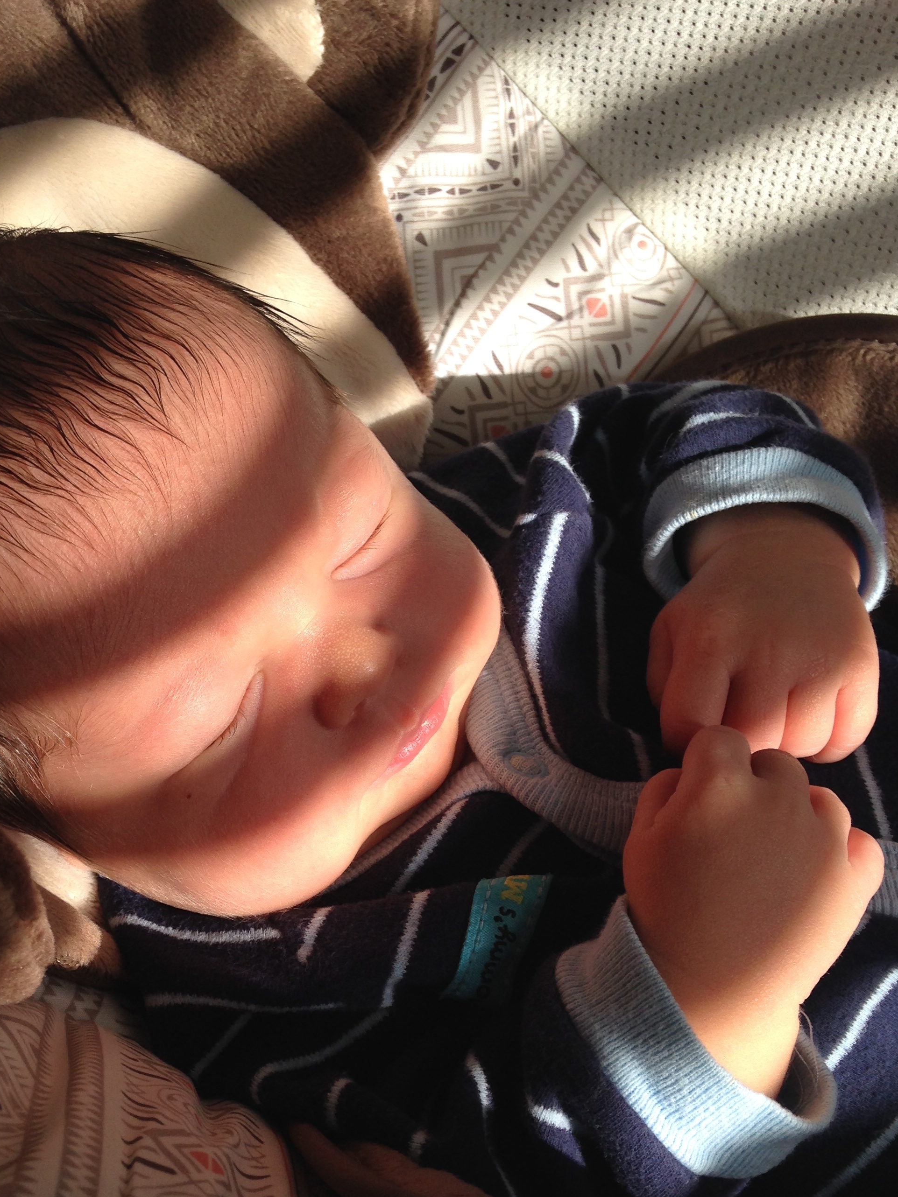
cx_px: 343
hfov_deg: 34.2
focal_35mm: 42
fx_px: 1453
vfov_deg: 44.4
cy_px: 753
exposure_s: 1/352
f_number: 2.4
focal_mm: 4.12
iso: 50
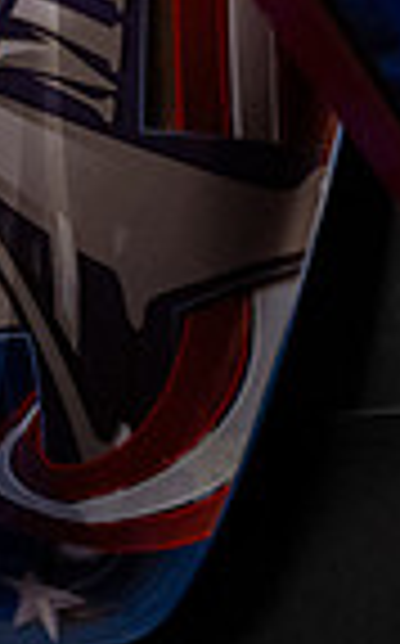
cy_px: 218
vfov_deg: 13.3
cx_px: -445
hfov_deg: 7.9
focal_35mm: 157
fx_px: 2747
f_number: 2.8
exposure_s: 1/320
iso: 2500
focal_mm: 38
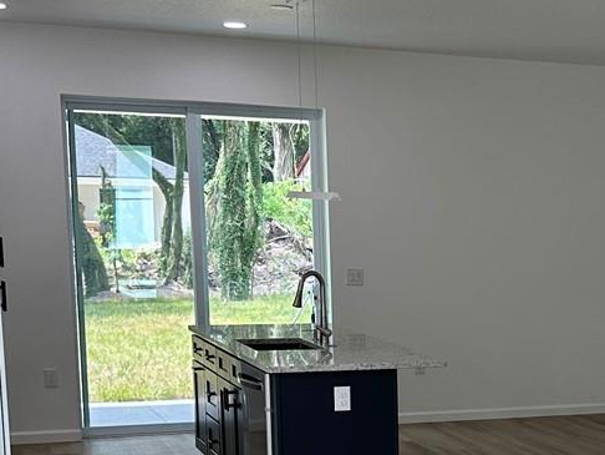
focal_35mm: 79
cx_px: 641
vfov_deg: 18.2
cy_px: 465
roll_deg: -1.0
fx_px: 1381
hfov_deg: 23.4
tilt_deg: -10.2
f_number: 1.78
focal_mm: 6.86
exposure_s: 1/162
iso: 80
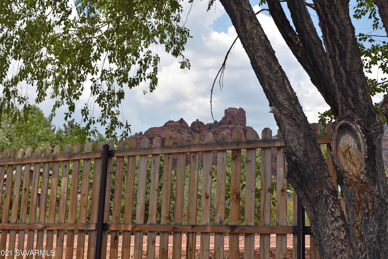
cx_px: 192
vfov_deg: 27.0
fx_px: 539
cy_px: 130
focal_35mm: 50
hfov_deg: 39.6
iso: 100
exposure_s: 1/200
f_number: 10
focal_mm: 32
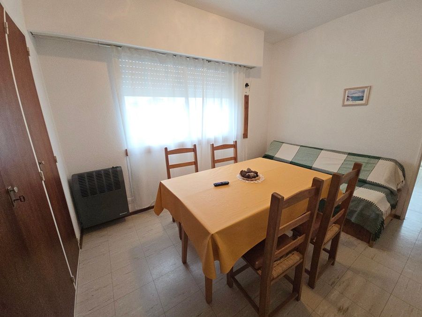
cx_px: 211
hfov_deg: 106.2
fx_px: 158
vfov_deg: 89.9
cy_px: 158
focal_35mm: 13
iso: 100
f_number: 2.2
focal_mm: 2.2
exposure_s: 1/50
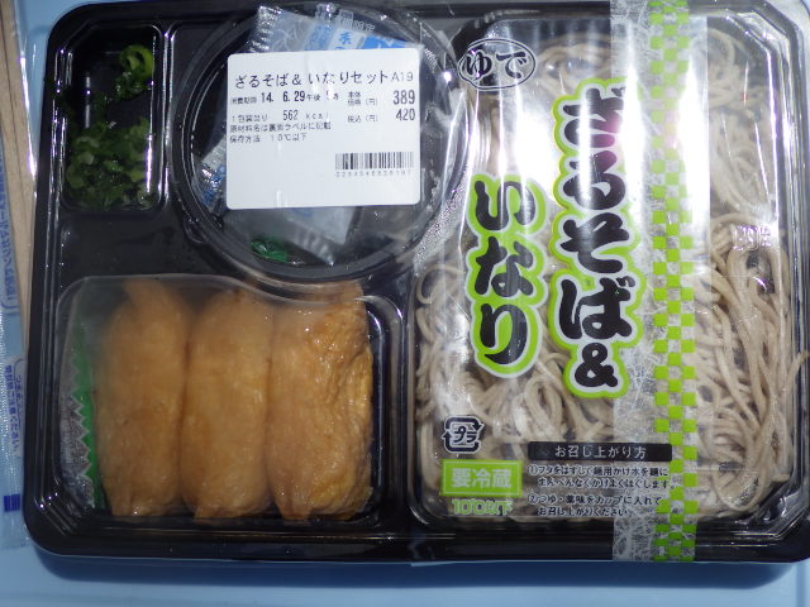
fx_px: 1264
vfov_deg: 27.0
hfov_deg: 35.5
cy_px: 304
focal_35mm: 54
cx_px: 405
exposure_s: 1/200
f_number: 13.1
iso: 125
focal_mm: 9.6
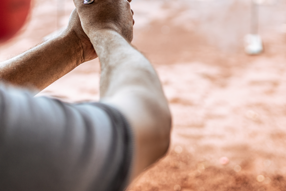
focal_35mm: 66
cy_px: 13
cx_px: 141
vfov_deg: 20.2
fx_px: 524
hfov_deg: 30.5
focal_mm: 35
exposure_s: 1/1600
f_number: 1.6
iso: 100
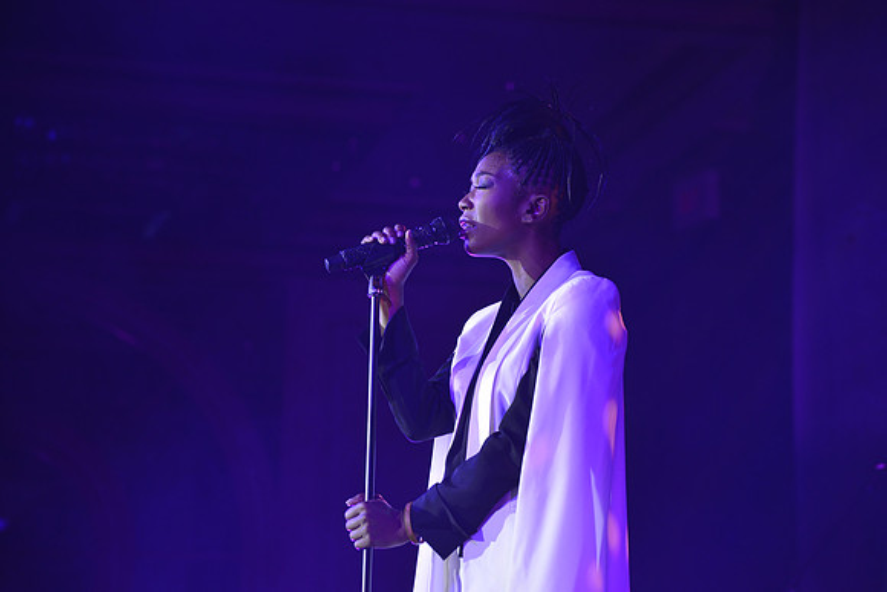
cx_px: 444
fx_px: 3450
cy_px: 296
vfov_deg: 9.8
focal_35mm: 140
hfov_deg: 14.7
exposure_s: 1/125
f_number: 7.1
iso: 640
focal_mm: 140
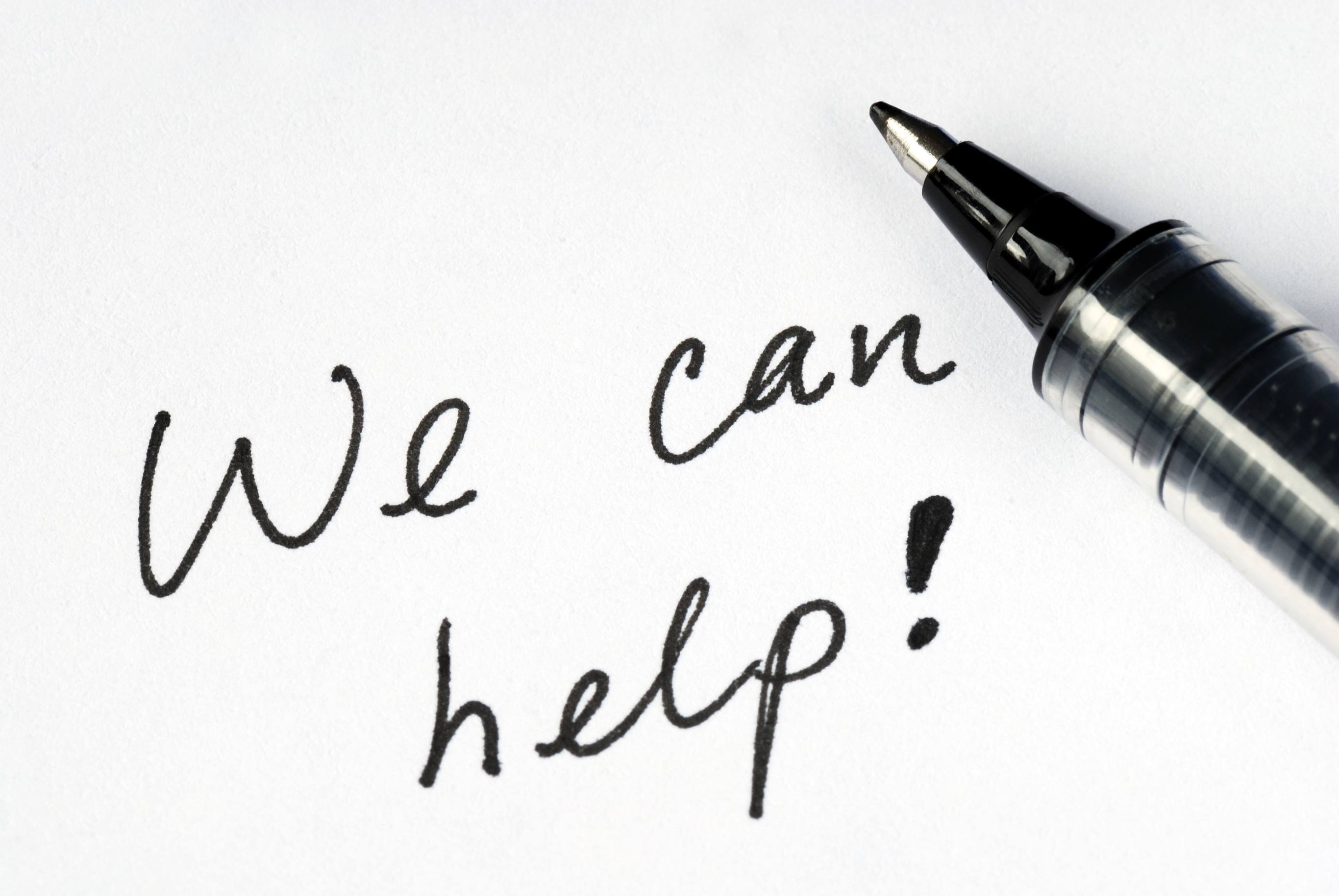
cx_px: 670
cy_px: 448
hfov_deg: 15.2
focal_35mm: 135
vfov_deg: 10.2
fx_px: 5027
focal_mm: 90
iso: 100
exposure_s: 1.1
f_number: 29
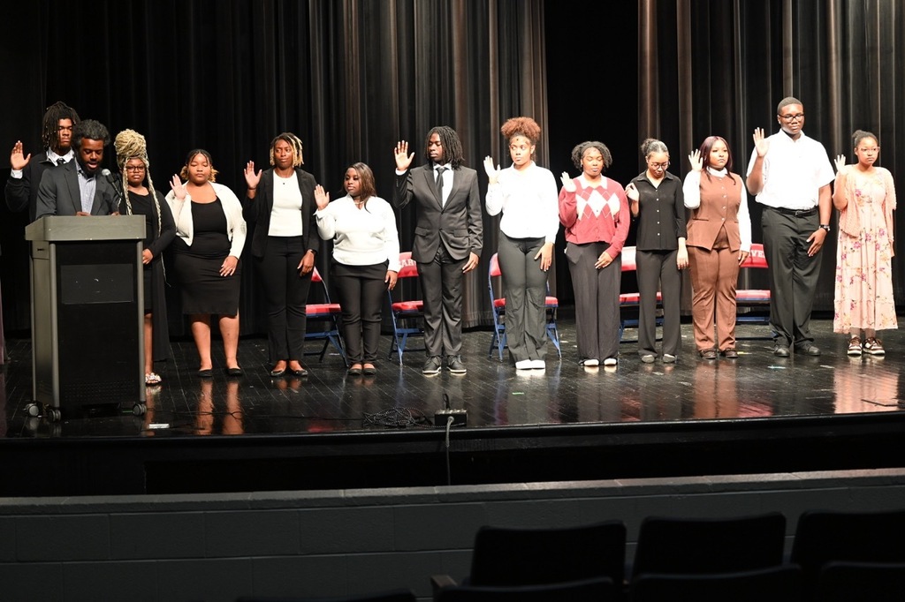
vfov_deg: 19.4
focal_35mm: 70
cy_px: 301
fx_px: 1759
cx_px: 452
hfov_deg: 28.9
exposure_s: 1/125
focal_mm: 70
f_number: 2.8
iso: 720
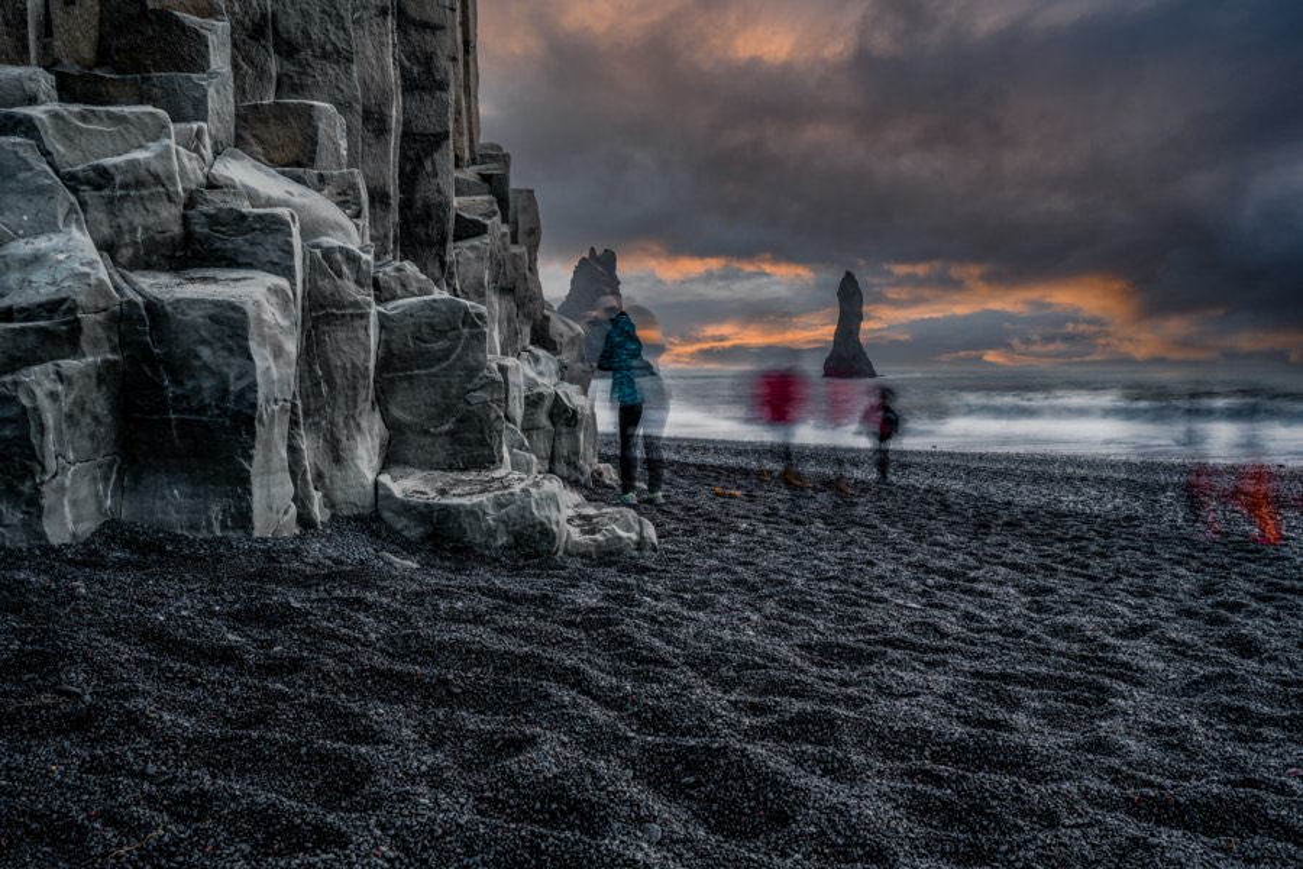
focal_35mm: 36
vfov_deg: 36.9
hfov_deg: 53.1
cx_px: 652
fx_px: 1303
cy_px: 434
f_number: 22
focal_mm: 36
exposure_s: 2.5
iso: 31
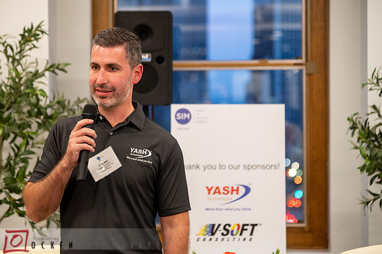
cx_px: 171
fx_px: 1442
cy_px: 113
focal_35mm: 136
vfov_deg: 10.1
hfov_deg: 15.1
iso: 1600
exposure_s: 1/100
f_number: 4
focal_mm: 120
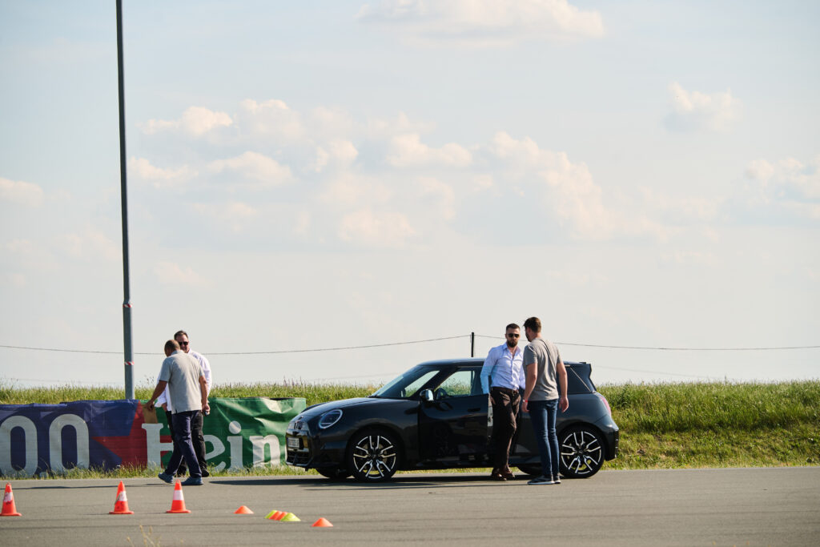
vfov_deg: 8.3
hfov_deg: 12.5
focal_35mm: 165
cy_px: 274
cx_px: 410
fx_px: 3759
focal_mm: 165
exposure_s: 1/1600
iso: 200
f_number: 5.6
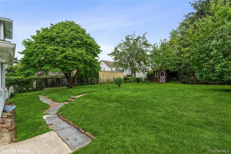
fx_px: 103
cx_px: 116
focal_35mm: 16
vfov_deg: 73.7
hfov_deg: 96.7
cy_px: 77
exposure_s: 1/50
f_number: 9
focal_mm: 16
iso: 200
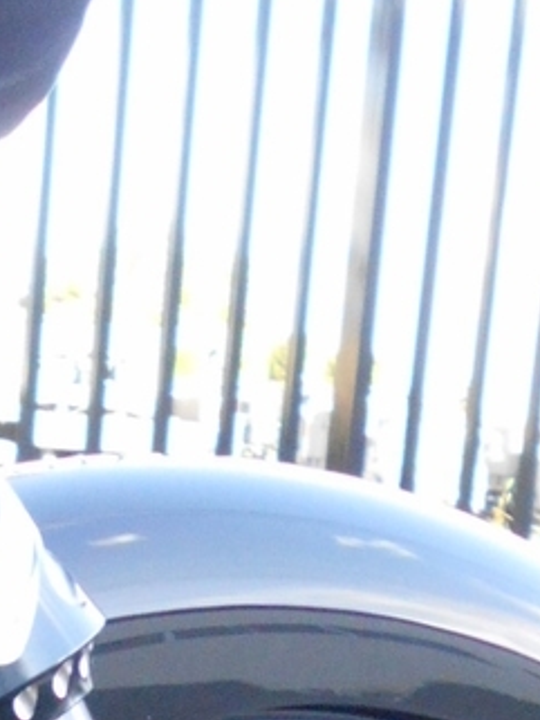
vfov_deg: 14.1
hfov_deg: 11.6
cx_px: 47
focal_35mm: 127
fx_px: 2640
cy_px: 1209
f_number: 3.6
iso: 500
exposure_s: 1/250
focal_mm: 5.8
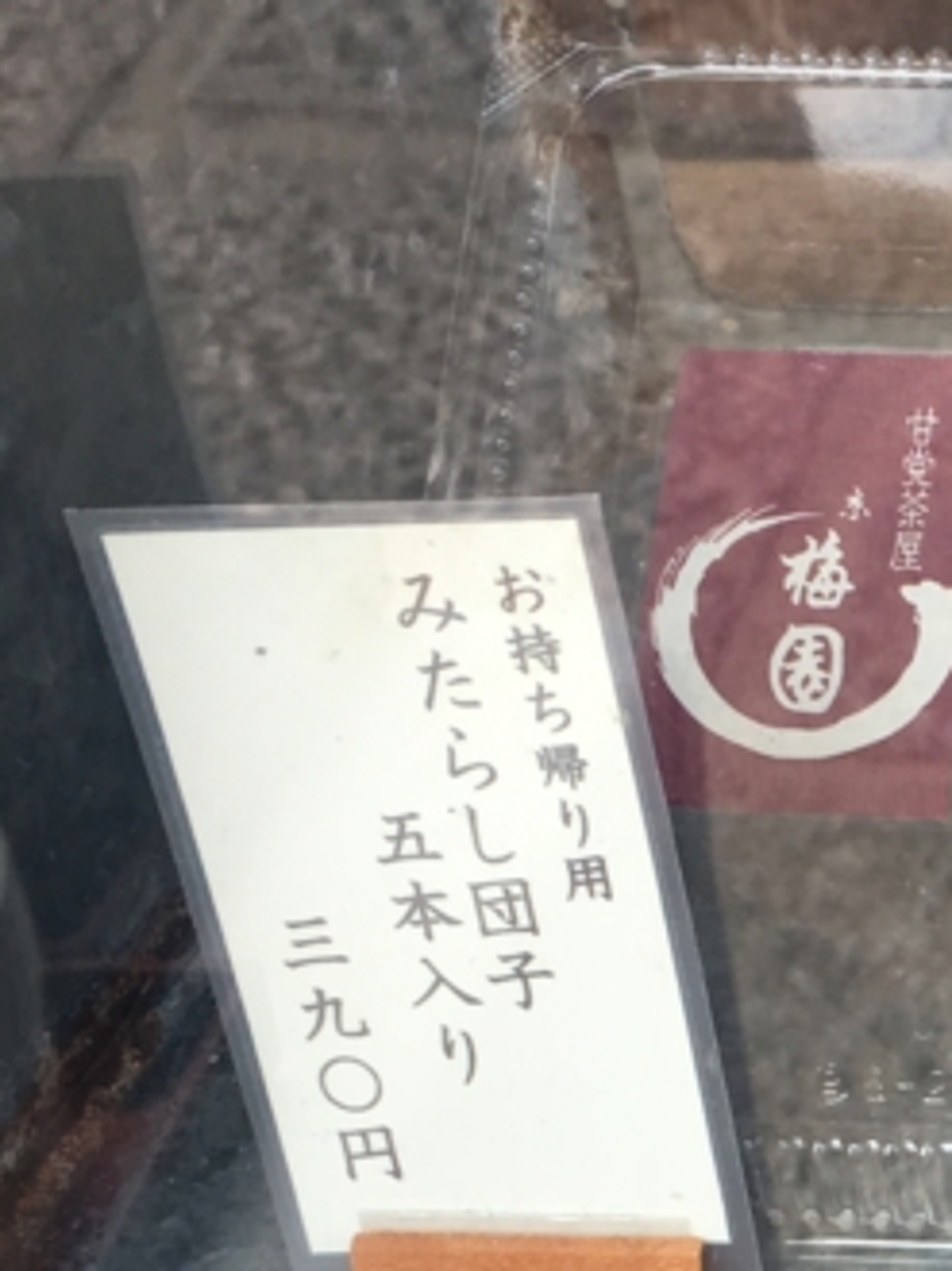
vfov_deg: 21.0
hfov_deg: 15.5
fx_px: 3304
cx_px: 1264
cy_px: 1298
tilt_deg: -47.4
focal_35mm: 90
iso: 25
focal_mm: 4.15
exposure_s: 1/299
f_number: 2.2
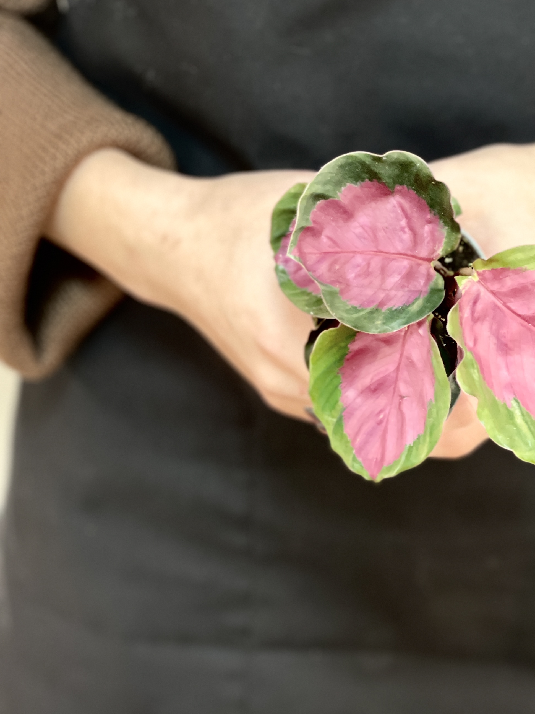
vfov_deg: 19.6
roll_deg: +0.9
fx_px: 2061
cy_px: 371
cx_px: 417
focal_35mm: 100
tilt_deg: -32.8
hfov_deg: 14.7
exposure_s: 1/33
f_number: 2.2
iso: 200
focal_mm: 7.5
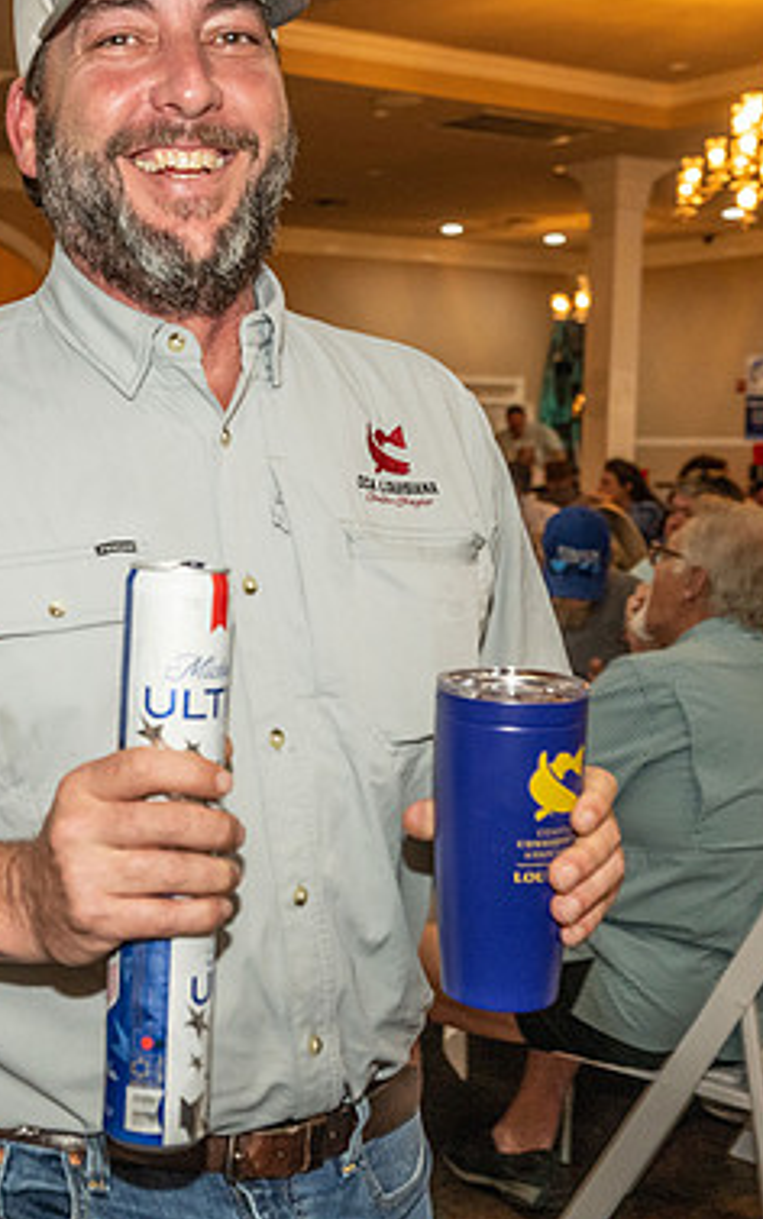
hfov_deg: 26.9
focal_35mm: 47
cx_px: 139
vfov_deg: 42.6
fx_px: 1562
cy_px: 600
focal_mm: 30
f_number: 4
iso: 2000
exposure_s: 1/200
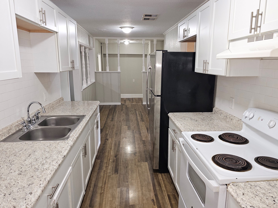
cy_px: 102
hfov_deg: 71.6
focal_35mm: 24
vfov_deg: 56.8
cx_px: 143
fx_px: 193
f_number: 1.7
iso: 125
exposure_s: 1/24
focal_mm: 6.3
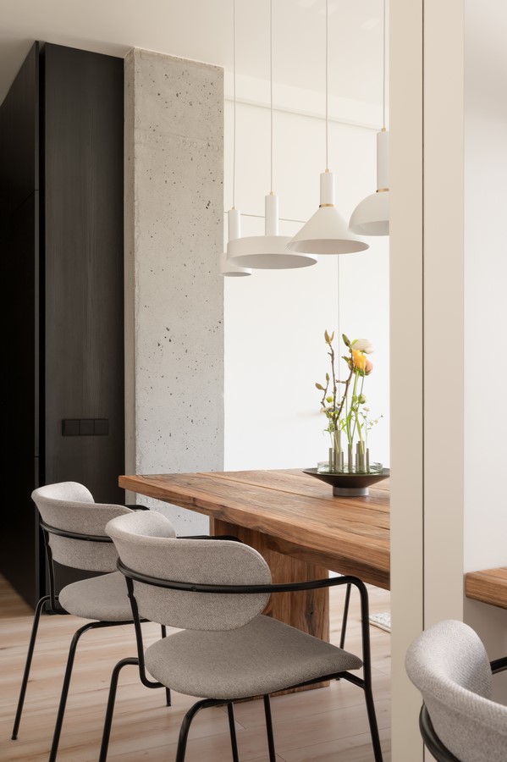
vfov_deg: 51.9
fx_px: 782
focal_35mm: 37
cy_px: 381
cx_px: 254
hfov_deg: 35.9
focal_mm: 37
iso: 320
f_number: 13
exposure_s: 1/4
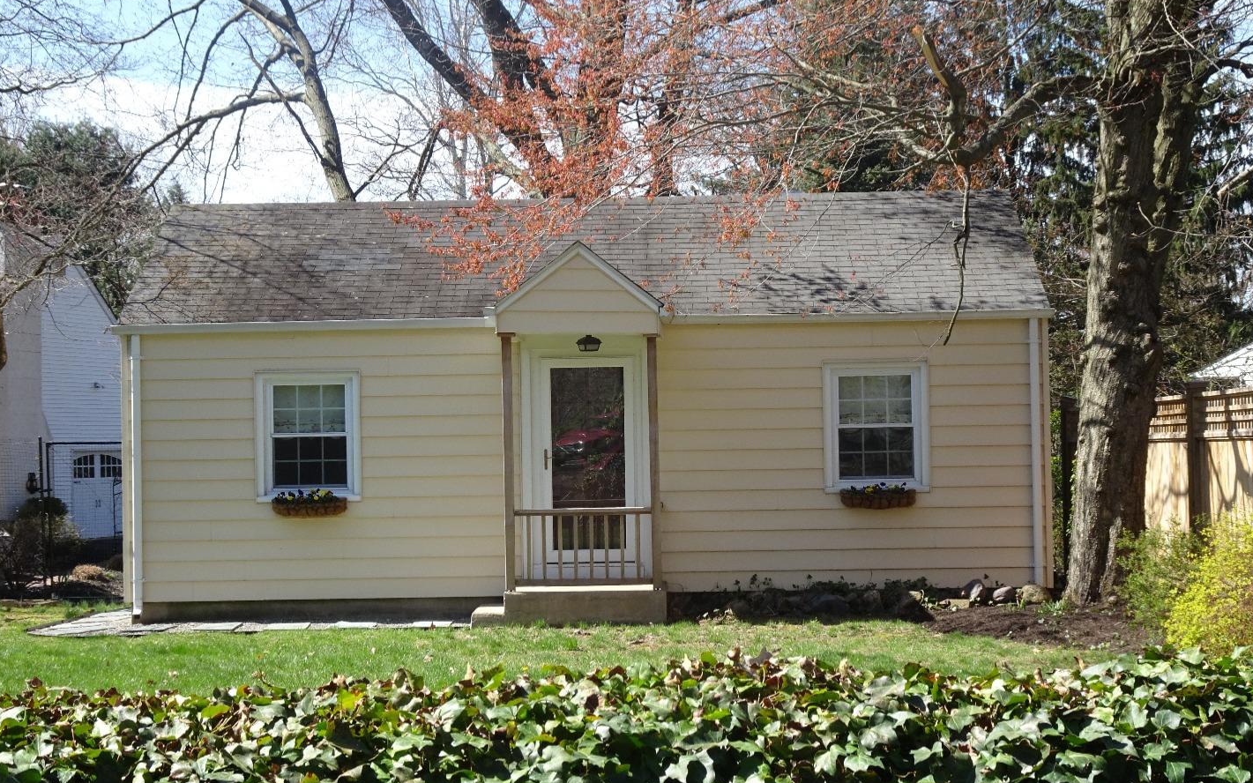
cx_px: 633
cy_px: 408
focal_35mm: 58
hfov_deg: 35.1
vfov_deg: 22.4
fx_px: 1981
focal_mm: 9.18
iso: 80
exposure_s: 1/200
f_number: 4.5
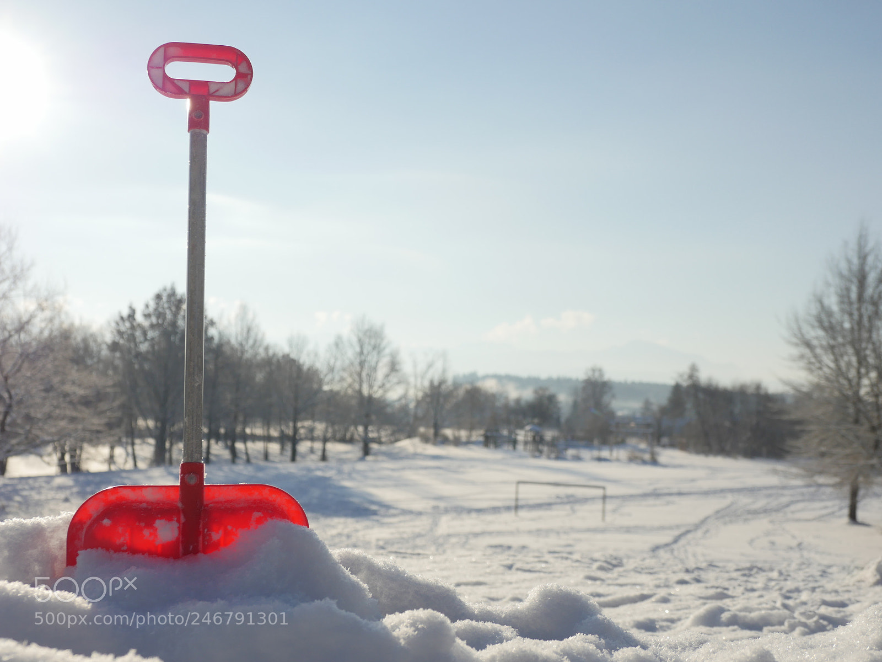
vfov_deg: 31.5
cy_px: 331
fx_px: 1172
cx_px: 441
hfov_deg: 41.2
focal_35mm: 46
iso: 200
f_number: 4
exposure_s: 1/3200
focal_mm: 23
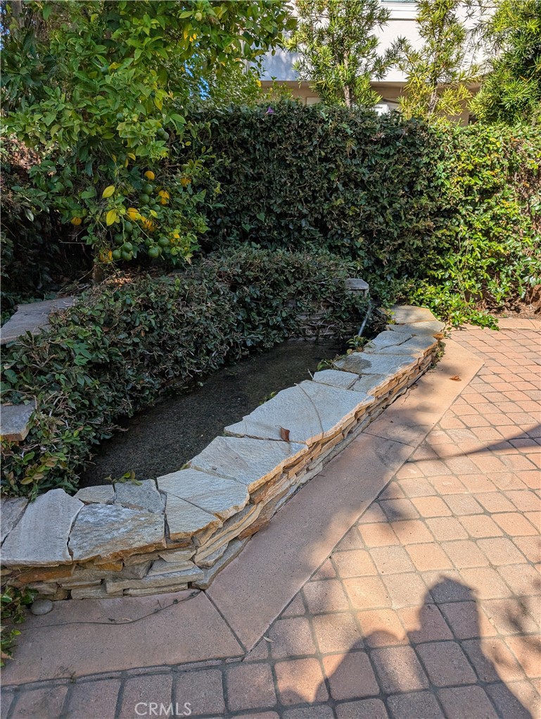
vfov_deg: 71.5
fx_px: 499
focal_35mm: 24
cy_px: 360
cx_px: 270
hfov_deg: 56.9
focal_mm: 6.9
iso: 21
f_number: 1.68
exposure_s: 1/739
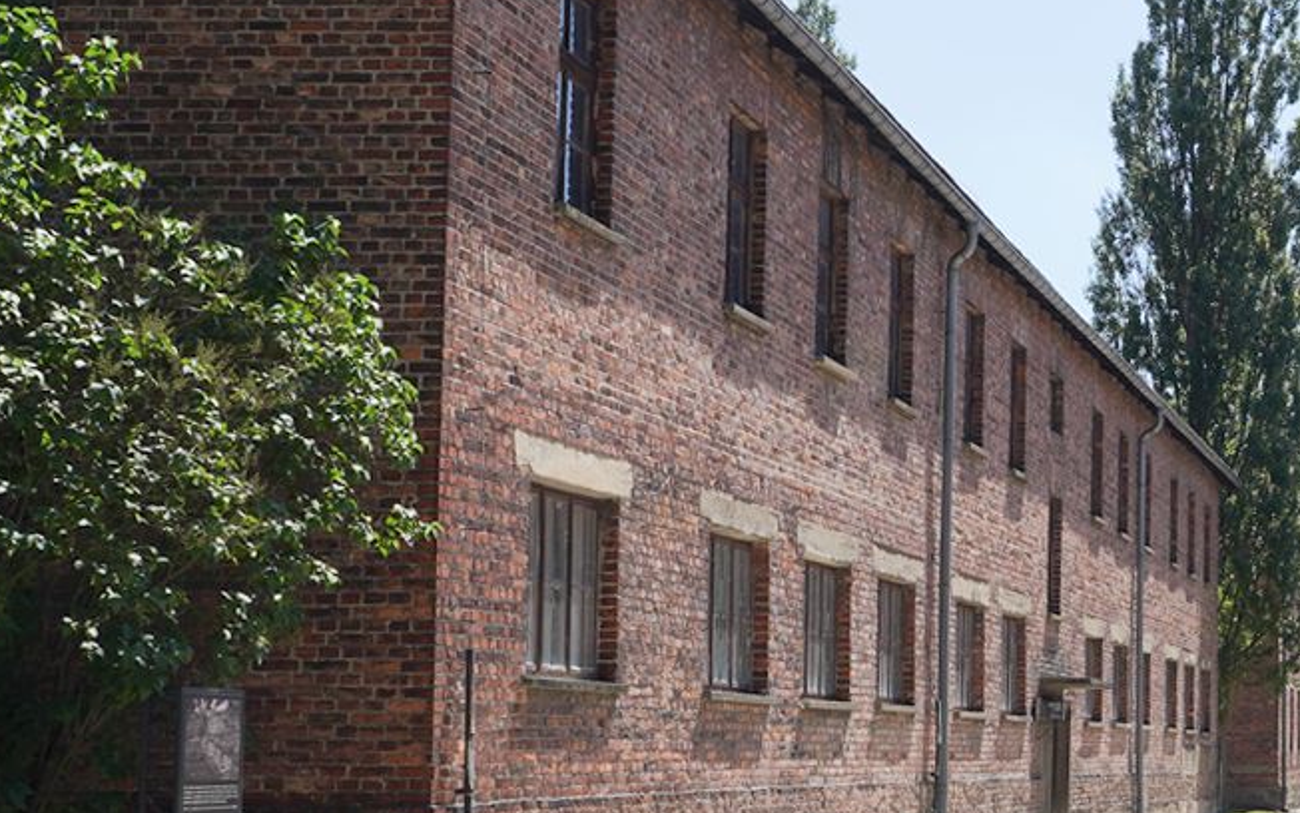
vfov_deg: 17.4
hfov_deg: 24.7
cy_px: 540
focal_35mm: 75
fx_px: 2658
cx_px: 1585
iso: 100
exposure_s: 1/100
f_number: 14
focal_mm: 24
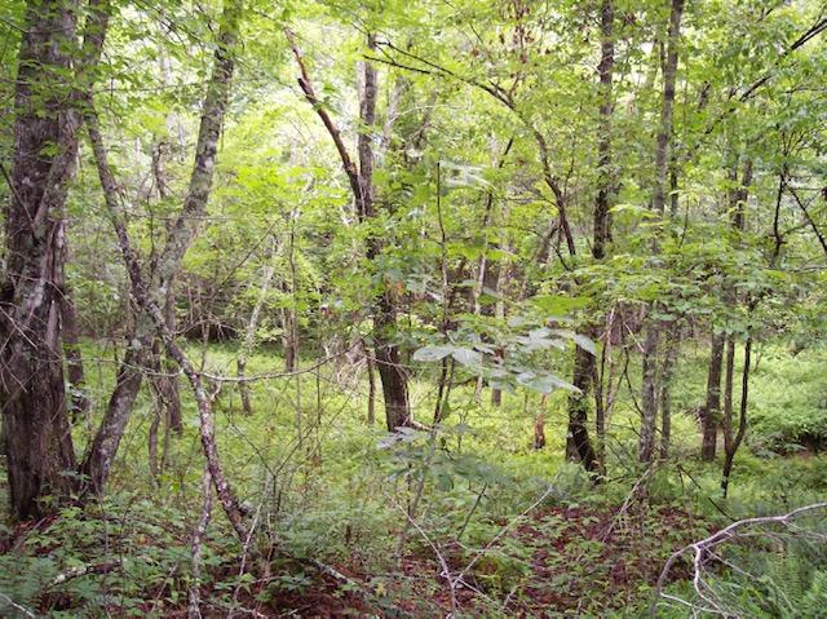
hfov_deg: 49.0
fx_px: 907
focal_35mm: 38
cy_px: 310
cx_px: 414
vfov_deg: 37.7
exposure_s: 1/30
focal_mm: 8
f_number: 2.8
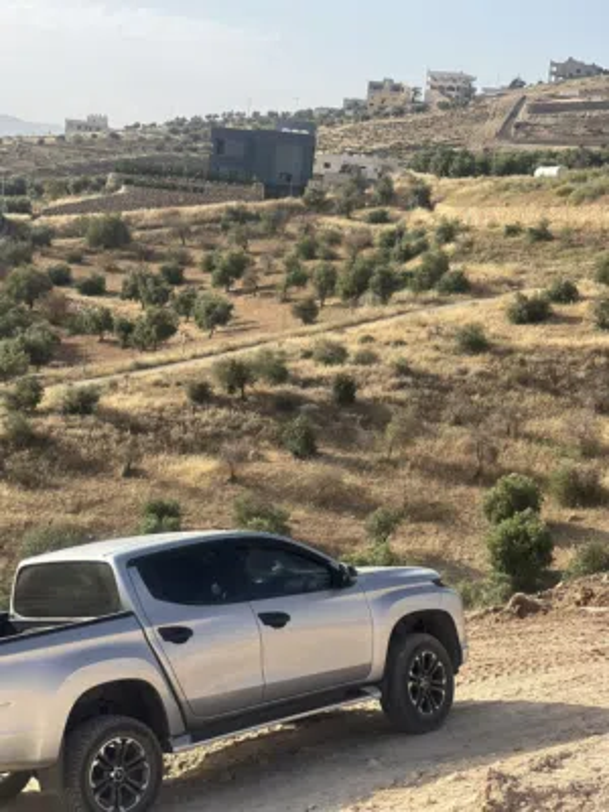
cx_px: 304
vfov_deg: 25.3
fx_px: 1806
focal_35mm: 77
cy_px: 406
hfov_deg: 19.1
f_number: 2.8
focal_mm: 9
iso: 32
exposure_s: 1/381
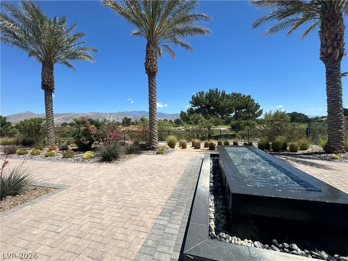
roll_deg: +1.5
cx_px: 174
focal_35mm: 14
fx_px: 141
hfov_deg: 102.1
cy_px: 130
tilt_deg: -1.9
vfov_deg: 85.7
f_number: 2.2
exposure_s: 1/2618
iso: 50
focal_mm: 2.22
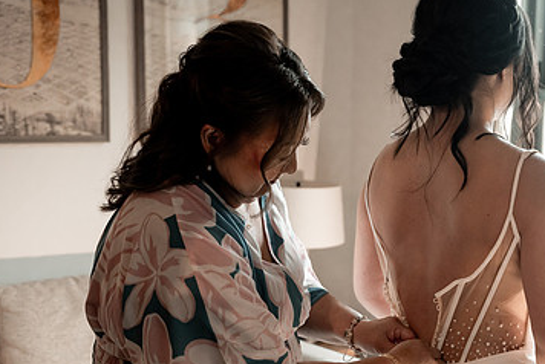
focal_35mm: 57
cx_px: 375
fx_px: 864
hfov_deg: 34.6
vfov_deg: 23.8
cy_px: 216
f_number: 2.8
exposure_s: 1/320
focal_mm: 35
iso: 1600
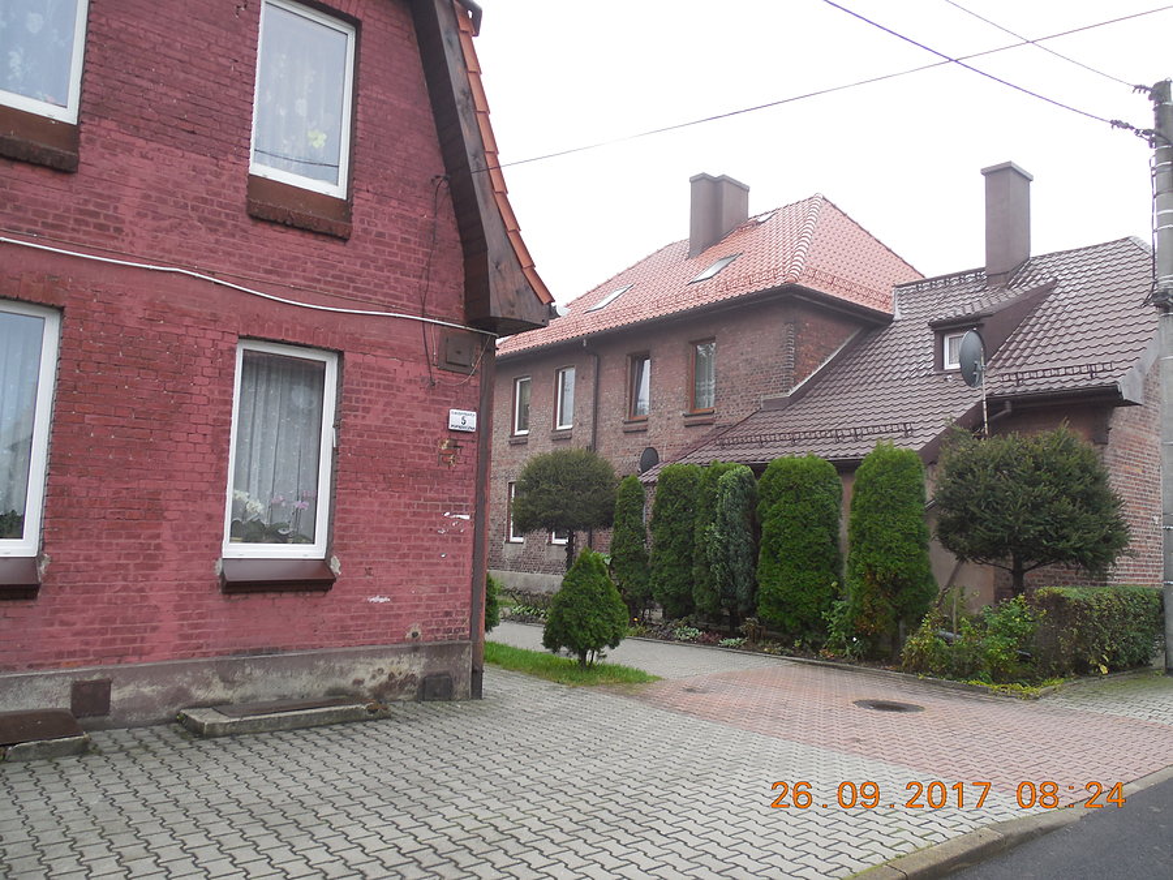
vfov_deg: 54.9
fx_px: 847
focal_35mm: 25
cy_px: 440
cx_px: 586
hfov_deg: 69.4
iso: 125
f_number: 3.3
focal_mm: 4.5
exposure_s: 1/50
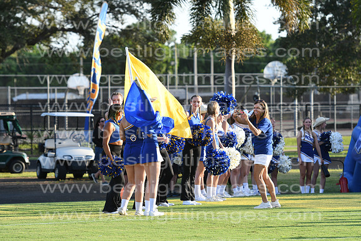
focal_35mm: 210
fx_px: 2106
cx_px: 180
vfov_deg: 6.5
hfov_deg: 9.8
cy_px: 120
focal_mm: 140
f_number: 5.6
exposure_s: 1/500
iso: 200
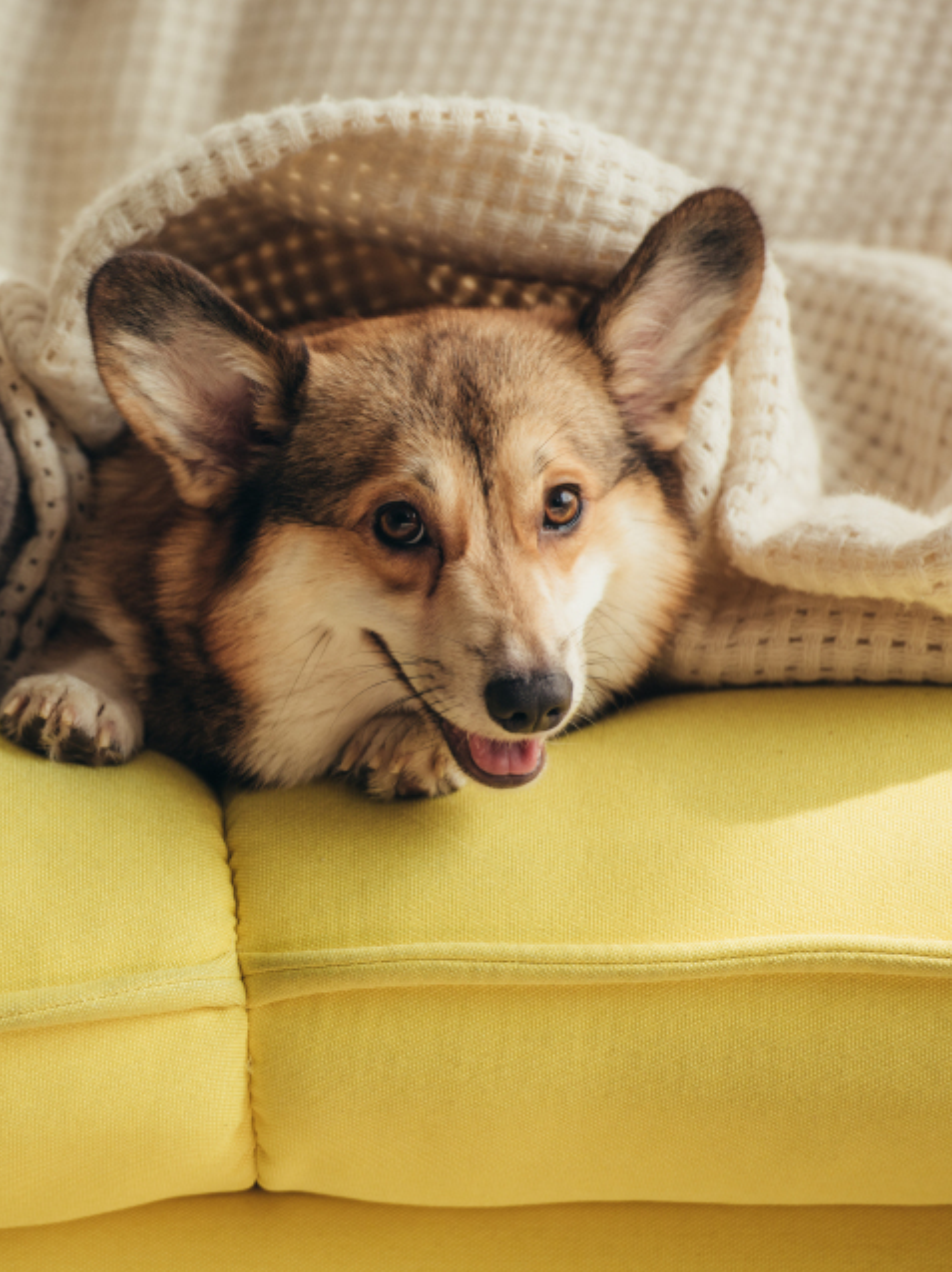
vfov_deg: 6.8
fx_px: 10645
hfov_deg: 5.1
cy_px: 637
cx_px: 82
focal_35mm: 290
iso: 320
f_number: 3.5
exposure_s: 1/400
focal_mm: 200
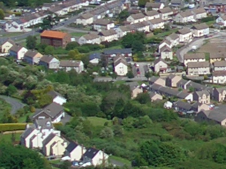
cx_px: 495
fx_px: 1227
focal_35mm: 188
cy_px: -49
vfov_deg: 7.8
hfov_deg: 9.6
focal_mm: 4.8
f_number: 4
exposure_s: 1/640
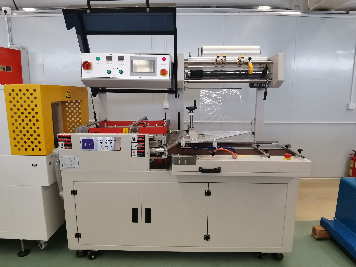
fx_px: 216
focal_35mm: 21
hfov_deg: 79.0
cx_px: 178
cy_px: 134
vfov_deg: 63.4
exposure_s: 1/100
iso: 250
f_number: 2.2
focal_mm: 2.26
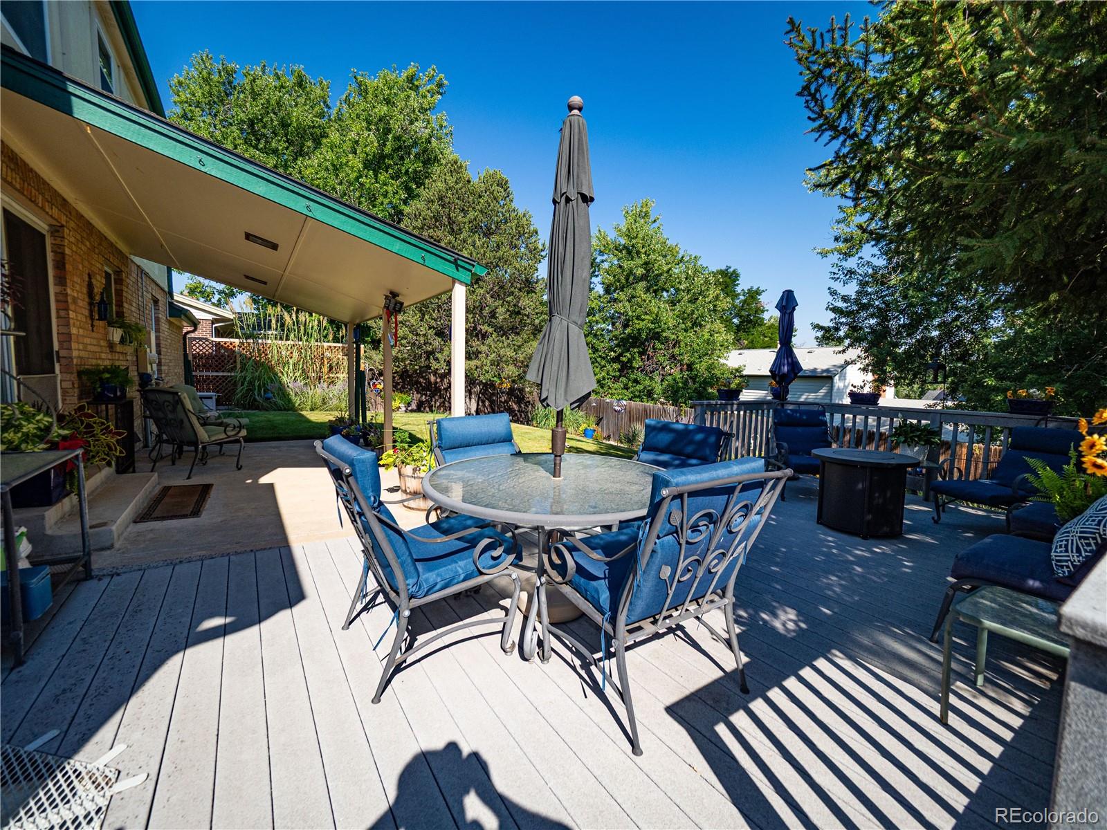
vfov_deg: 85.7
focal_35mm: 14
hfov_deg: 102.1
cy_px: 415
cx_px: 554
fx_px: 448
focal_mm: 7
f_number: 2.8
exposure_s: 1/2000
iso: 200
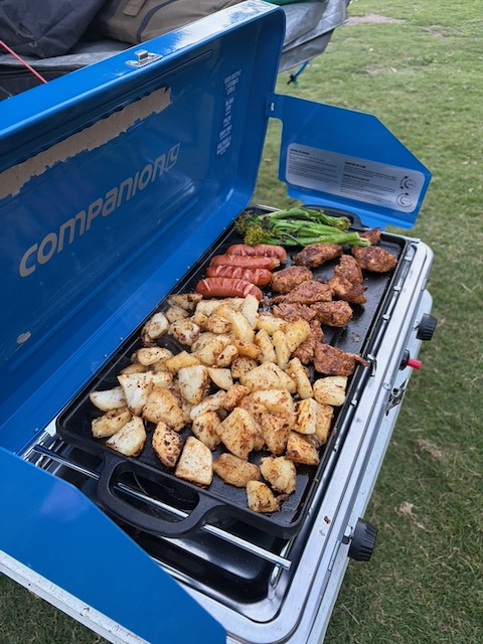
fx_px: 484
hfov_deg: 53.1
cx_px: 242
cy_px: 322
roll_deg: +4.7
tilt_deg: -38.9
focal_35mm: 26
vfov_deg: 67.3
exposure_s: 1/61
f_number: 1.6
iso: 125
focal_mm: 5.96
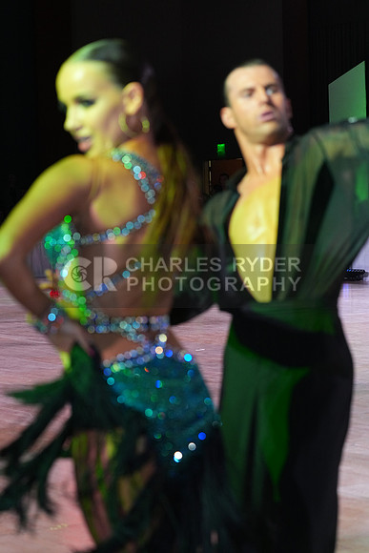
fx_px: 1536
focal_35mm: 100
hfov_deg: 13.7
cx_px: 184
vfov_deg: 20.4
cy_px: 276
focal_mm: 100
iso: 2500
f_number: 5
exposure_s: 1/200
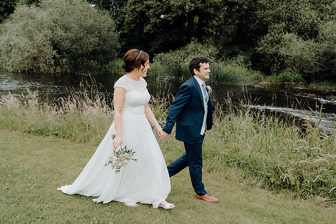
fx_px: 345
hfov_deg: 51.9
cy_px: 112
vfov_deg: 36.0
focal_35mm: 37
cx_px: 168
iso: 125
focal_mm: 37
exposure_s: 1/200
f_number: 5
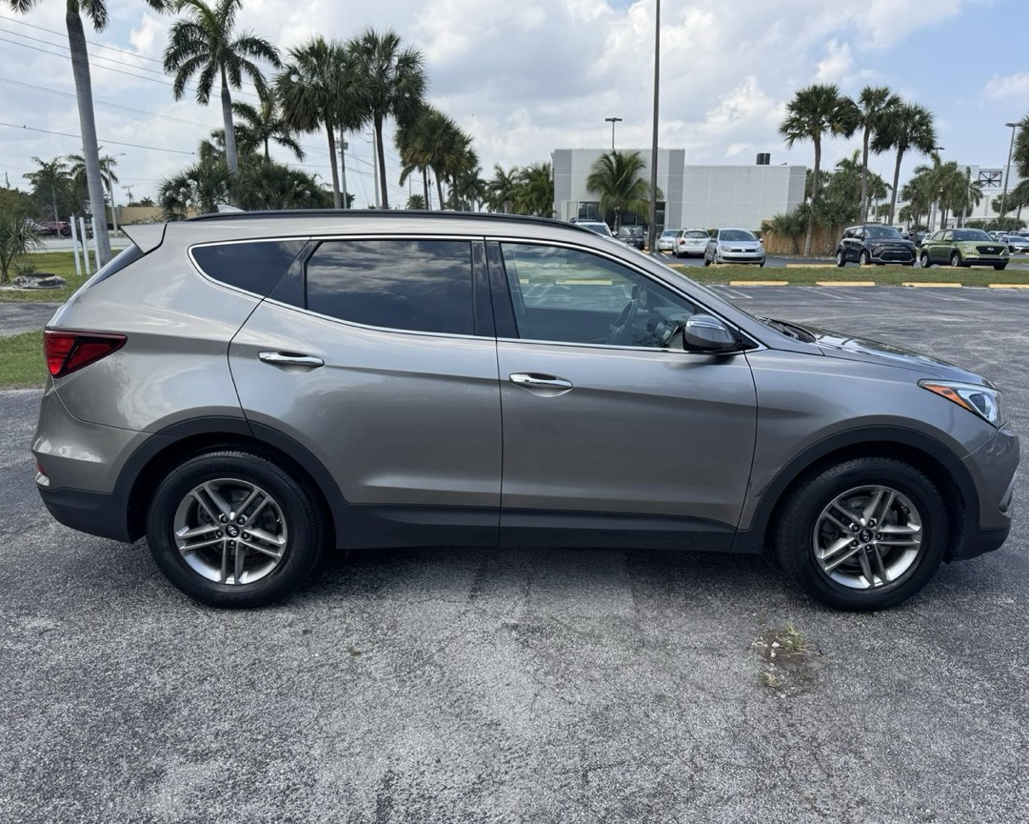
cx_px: 548
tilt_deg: -13.9
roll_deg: -0.4
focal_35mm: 26
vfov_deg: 54.9
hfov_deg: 66.0
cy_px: 421
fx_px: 792
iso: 80
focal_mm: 6.76
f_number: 1.78
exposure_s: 1/2506
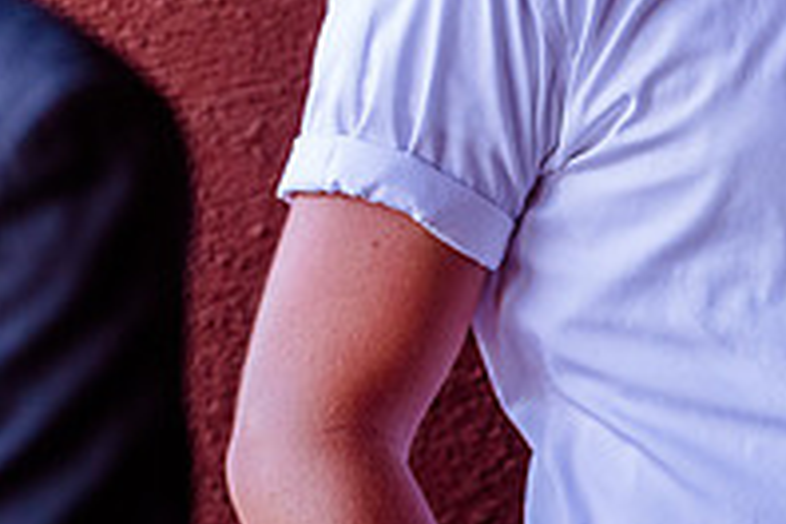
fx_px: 10588
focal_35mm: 485
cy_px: -195
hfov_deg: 4.2
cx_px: 998
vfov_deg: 2.8
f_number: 2.8
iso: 800
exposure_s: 1/500
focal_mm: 135
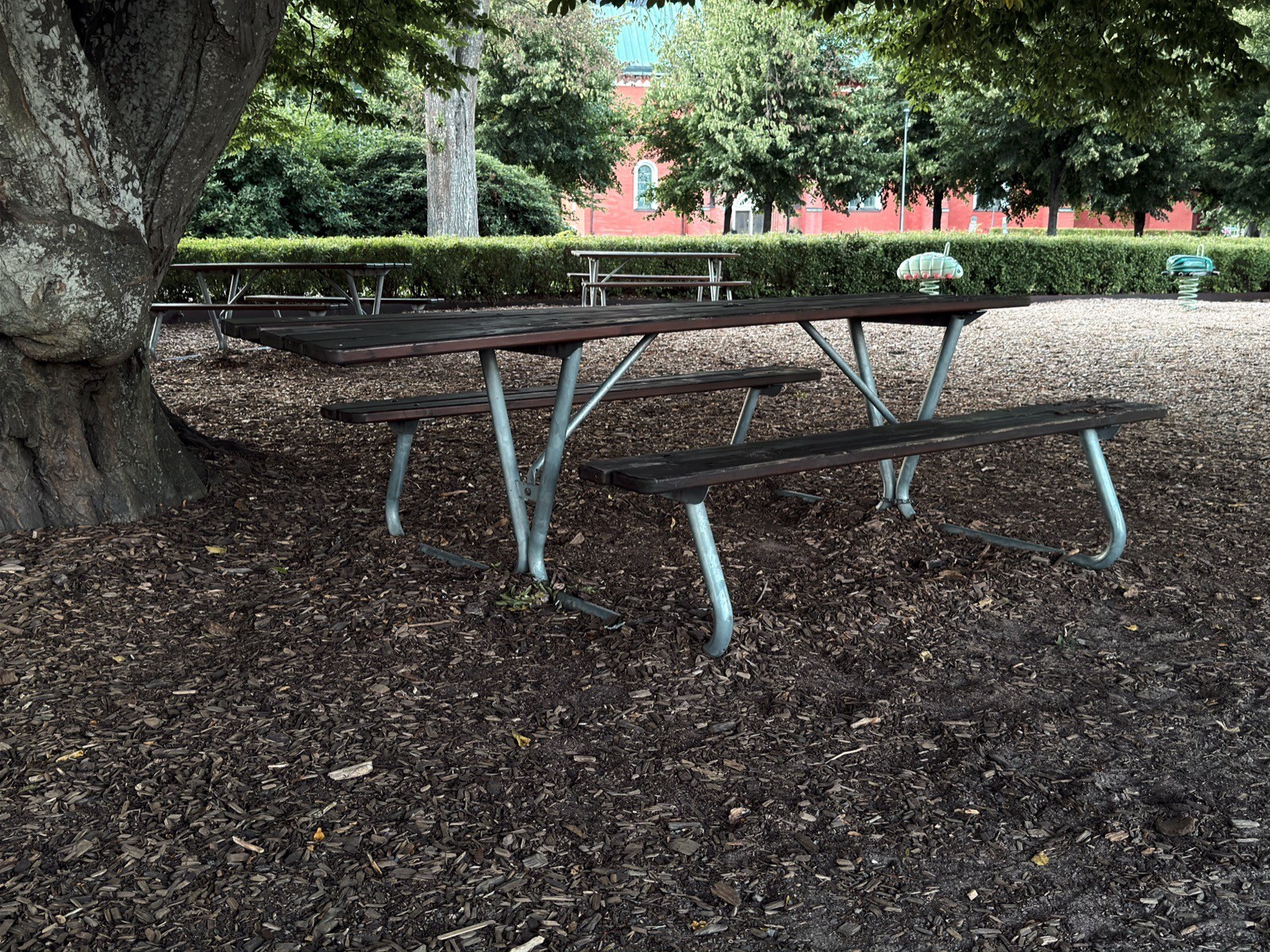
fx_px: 1284
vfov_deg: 40.7
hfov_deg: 52.6
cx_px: 635
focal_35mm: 35
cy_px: 476
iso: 500
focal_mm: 6.76
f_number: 1.78
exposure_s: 1/40
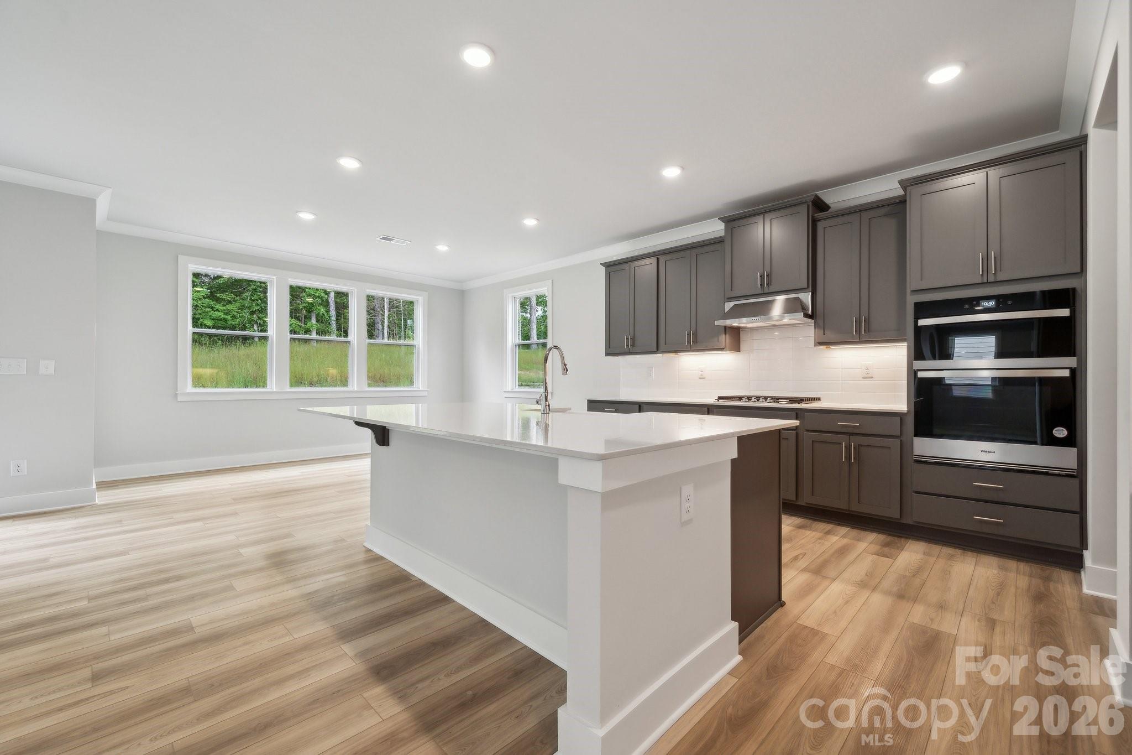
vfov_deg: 81.2
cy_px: 378
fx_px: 440
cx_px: 566
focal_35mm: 14
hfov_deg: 104.3
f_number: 7.1
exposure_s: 1/20
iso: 160
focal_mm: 14
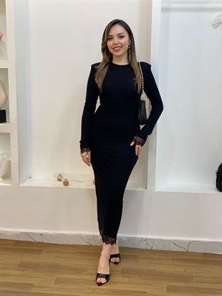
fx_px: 444
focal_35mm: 52
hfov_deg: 28.0
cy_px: 148
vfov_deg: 36.8
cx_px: 111
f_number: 2
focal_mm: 6
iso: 80
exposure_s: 1/100
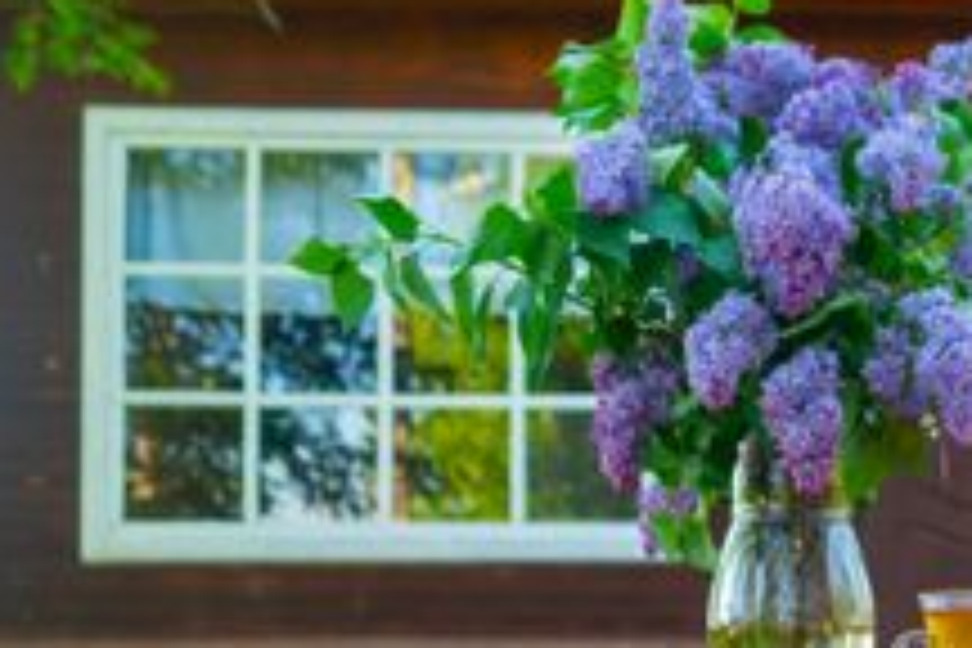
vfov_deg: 23.5
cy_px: 166
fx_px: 1539
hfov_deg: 33.2
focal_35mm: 57
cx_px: 882
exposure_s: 1/125
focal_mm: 24
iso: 80
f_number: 2.8
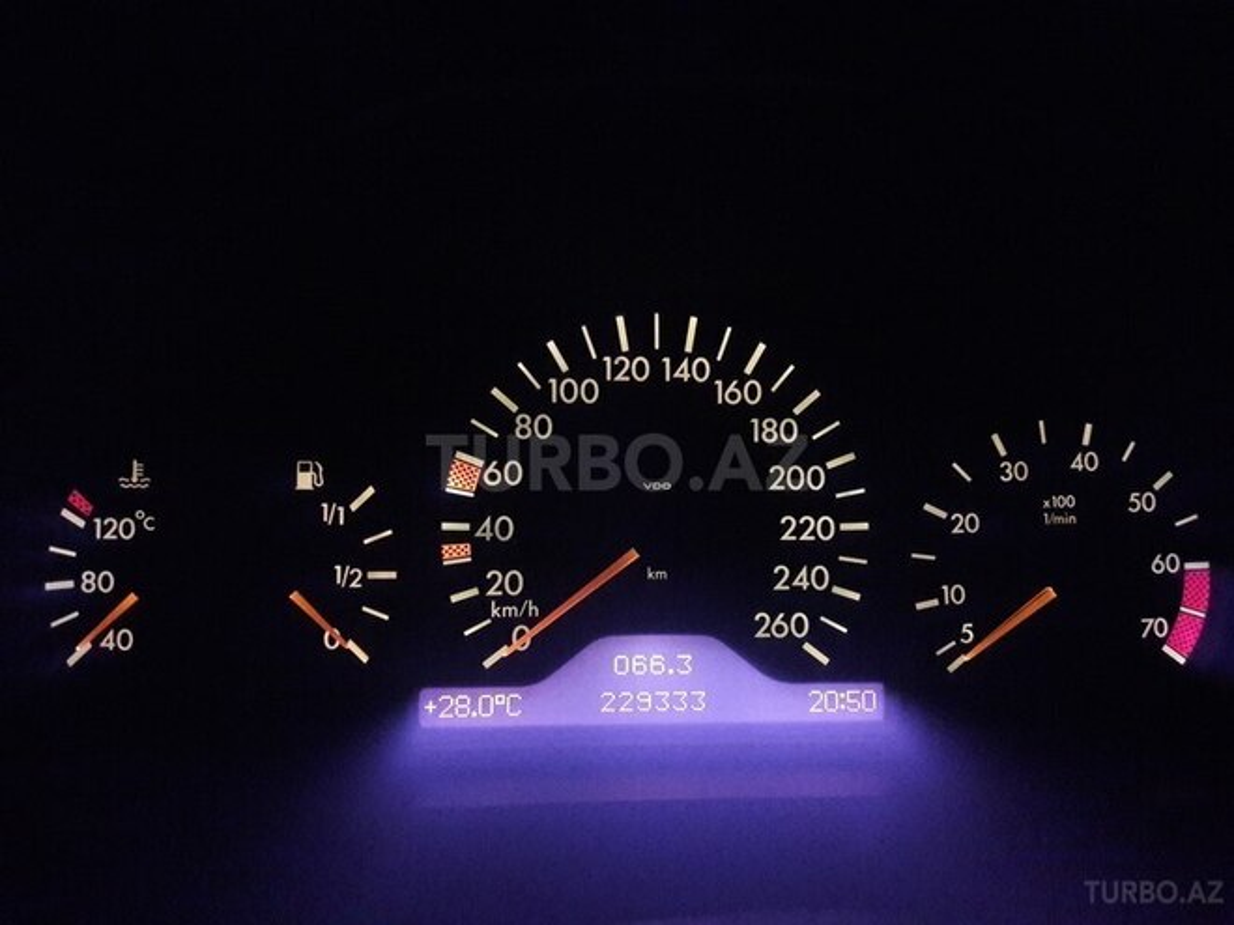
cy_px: 462
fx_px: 998
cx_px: 617
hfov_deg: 63.4
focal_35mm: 28
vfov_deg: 49.7
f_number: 1.9
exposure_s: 1/17
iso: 800
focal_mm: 3.7
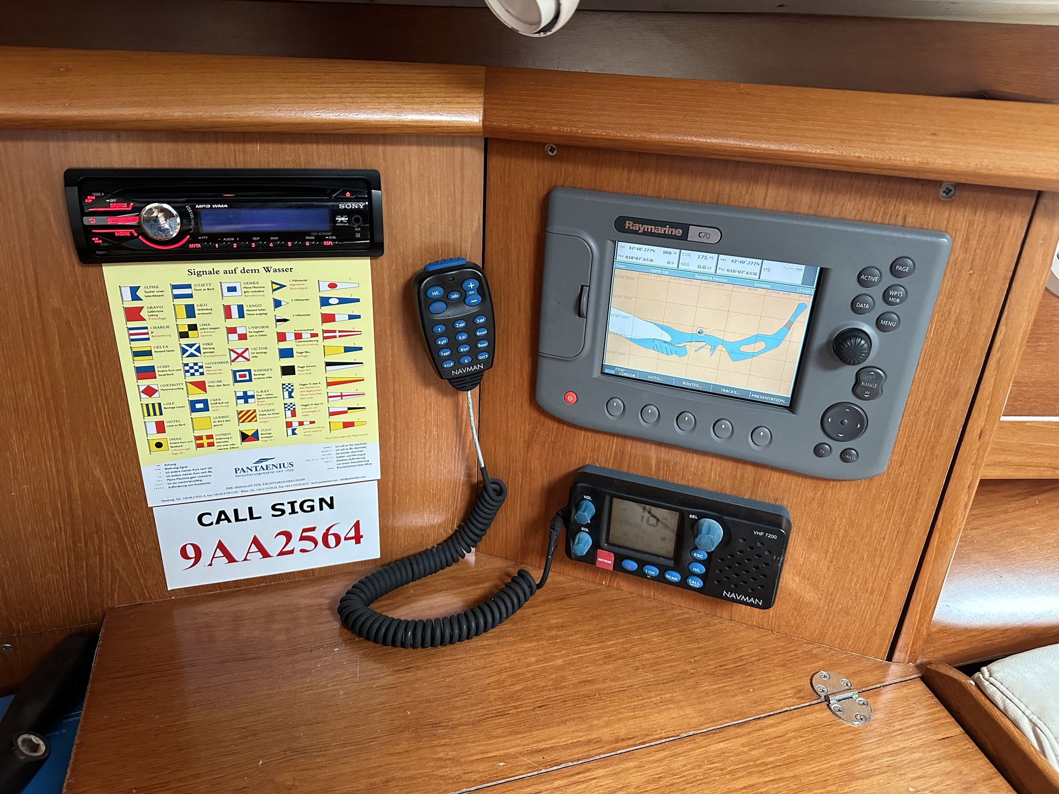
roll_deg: -5.3
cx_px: 530
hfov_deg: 71.6
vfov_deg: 56.8
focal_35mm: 24
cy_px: 397
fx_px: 734
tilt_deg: -24.4
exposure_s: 1/60
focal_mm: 6.86
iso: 500
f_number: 1.78
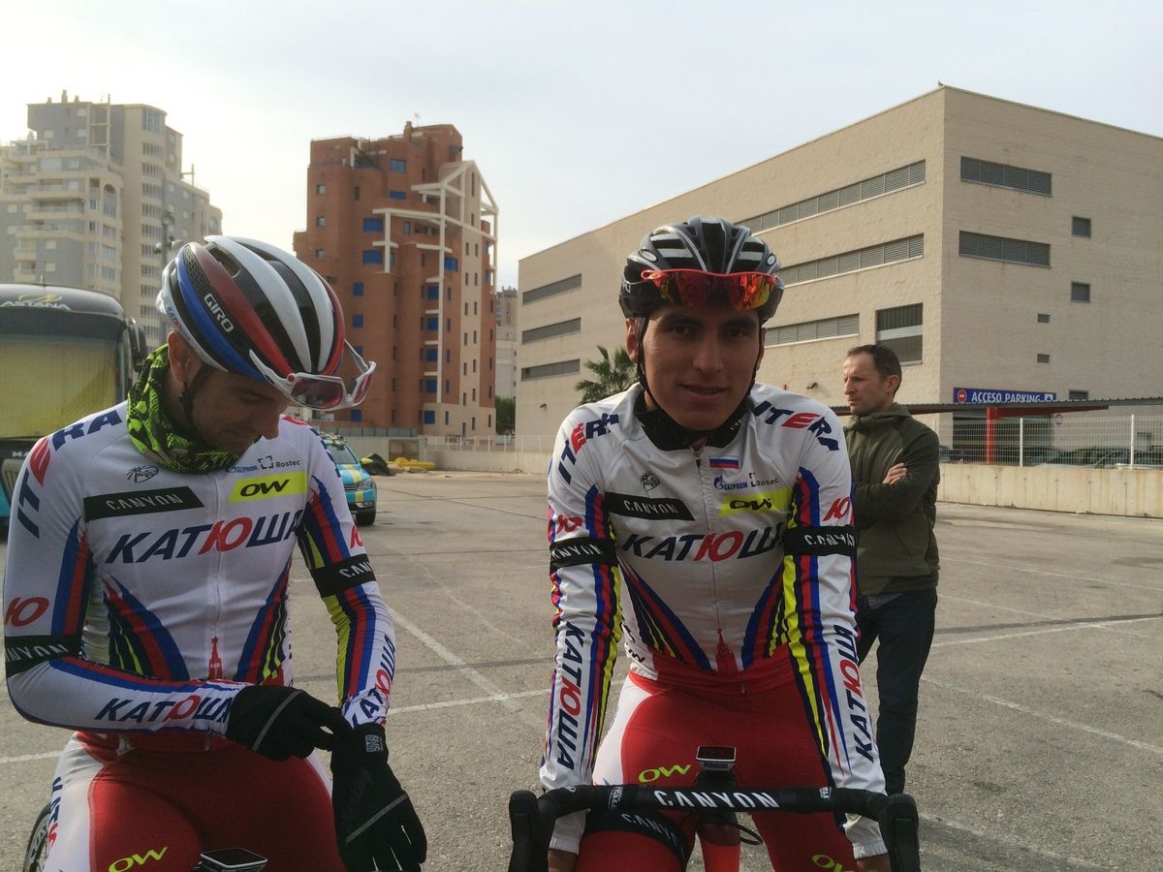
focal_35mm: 29
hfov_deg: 61.7
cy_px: 436
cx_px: 582
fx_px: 974
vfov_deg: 48.2
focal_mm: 4.15
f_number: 2.2
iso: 32
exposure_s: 1/1414
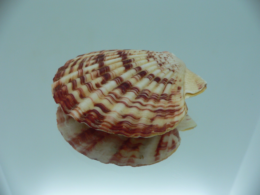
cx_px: 130
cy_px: 98
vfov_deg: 40.7
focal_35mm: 35
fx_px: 263
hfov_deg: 52.6
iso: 80
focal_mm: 4.6
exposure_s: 1/60
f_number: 2.8
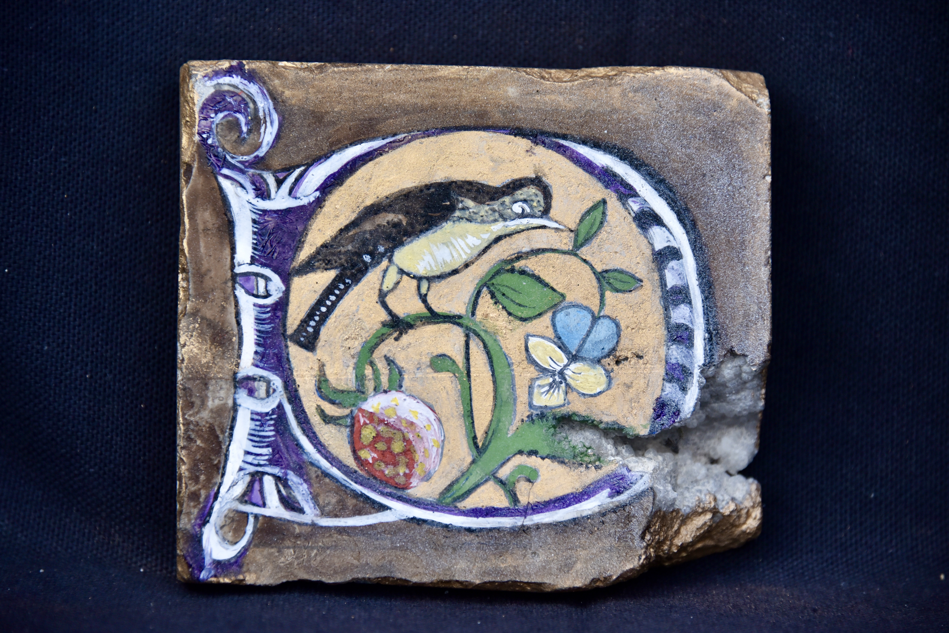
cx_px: 474
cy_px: 316
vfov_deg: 4.6
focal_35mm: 300
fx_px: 7911
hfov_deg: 6.9
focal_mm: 300
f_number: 6.3
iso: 800
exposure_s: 1/2500
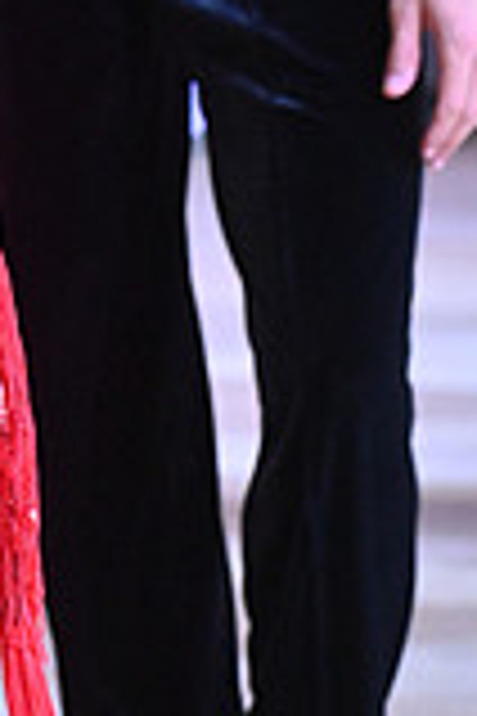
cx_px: -281
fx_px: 12699
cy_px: -464
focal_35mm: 639
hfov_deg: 2.1
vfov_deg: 3.2
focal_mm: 175
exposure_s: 1/400
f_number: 7.1
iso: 4000
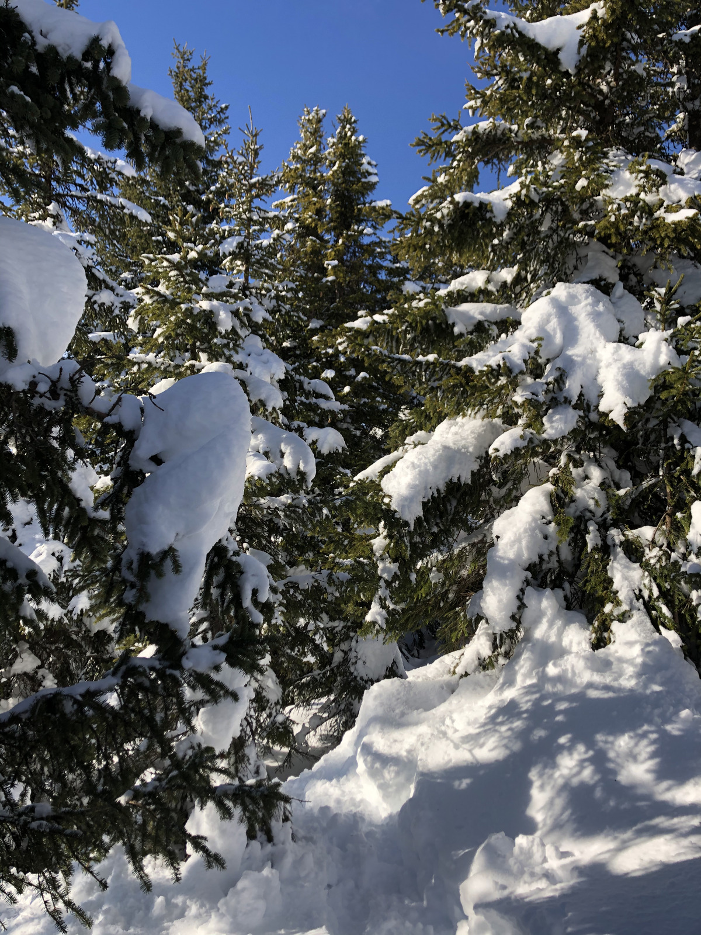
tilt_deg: +7.7
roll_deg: -2.4
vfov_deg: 63.4
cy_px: 468
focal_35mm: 28
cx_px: 350
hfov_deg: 49.7
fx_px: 756
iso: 20
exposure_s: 1/1621
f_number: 1.8
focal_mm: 4
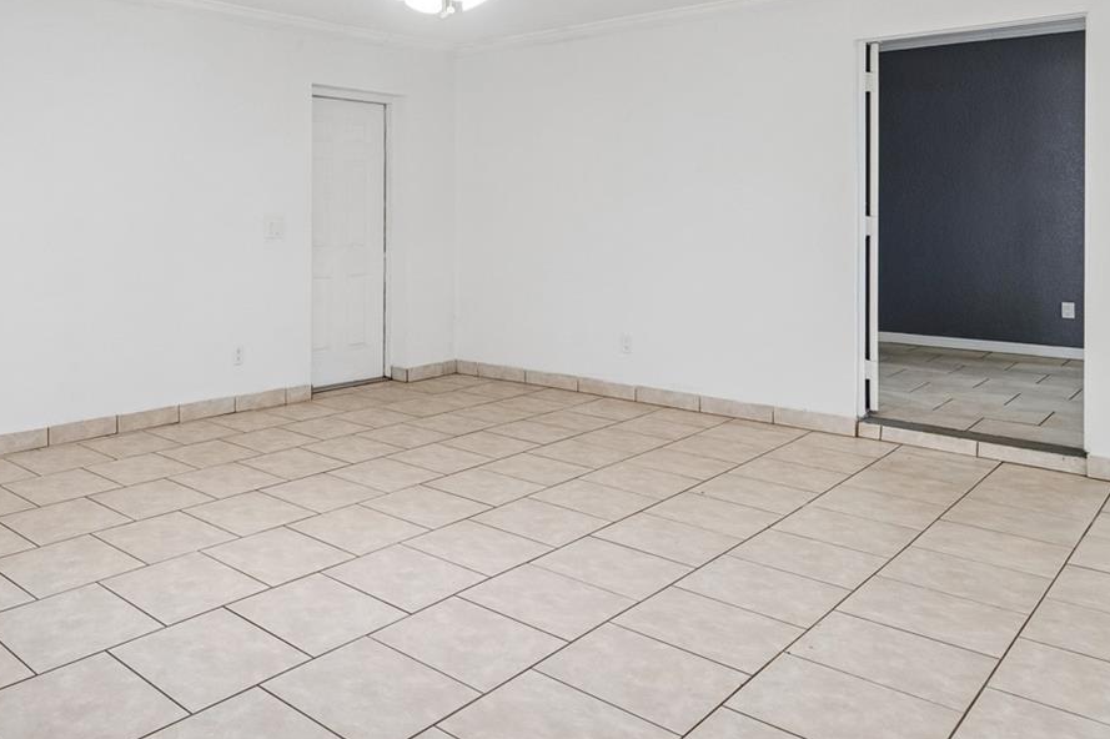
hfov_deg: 63.1
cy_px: 198
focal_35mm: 27
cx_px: 263
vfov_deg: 46.4
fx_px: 832
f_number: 7.1
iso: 100
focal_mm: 10
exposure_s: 1/2.5
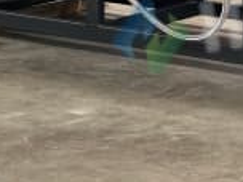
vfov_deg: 7.6
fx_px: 1327
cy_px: -129
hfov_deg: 10.2
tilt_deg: -4.6
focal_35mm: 189
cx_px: 345
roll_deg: -0.2
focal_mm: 6.86
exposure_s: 1/70
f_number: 1.78
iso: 80
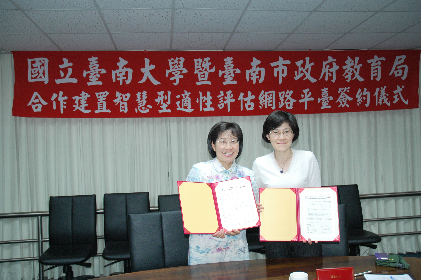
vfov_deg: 39.9
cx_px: 210
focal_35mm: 33
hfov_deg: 57.3
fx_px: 386
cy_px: 140
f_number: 3.8
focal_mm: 22
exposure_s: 1/60
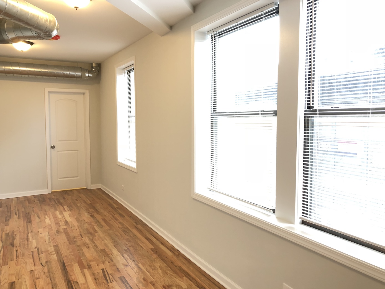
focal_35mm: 29
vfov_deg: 48.2
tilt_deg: -3.5
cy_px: 143
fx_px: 323
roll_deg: -0.2
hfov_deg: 61.7
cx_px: 191
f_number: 1.8
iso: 40
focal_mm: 4
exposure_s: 1/20
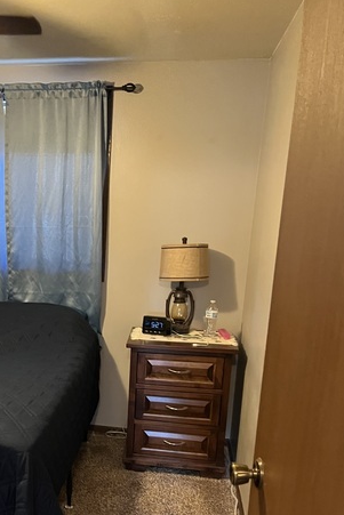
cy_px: 348
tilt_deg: -14.6
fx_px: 573
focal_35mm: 40
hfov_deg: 32.4
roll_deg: -2.0
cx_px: 62
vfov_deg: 47.6
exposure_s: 1/30
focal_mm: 5.1
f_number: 1.6
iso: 500
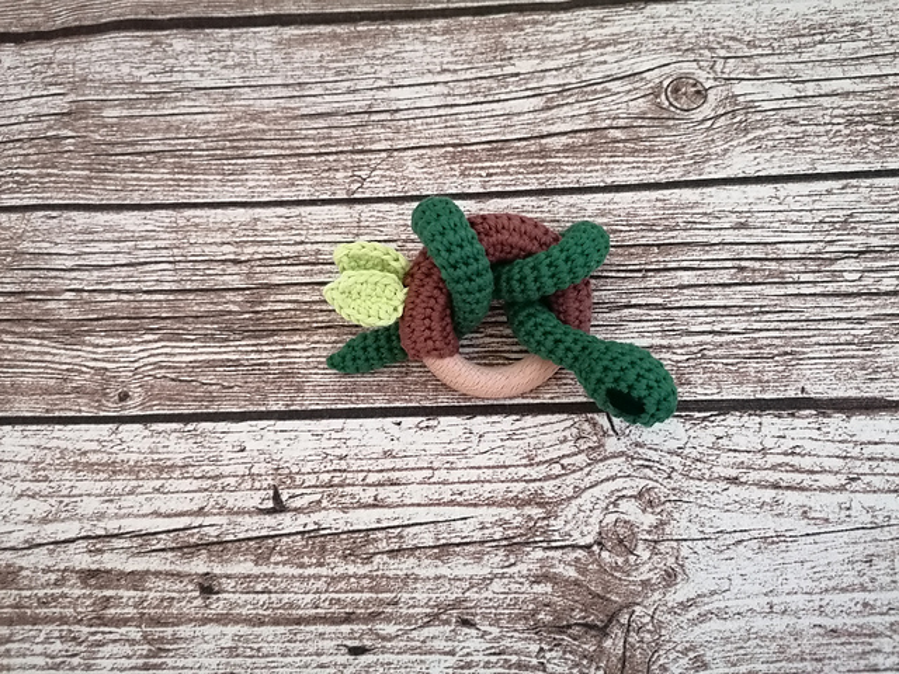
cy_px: 337
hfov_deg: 65.3
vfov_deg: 51.4
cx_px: 450
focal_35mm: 27
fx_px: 701
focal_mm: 4.75
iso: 1600
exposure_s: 1/16.7
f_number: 1.8
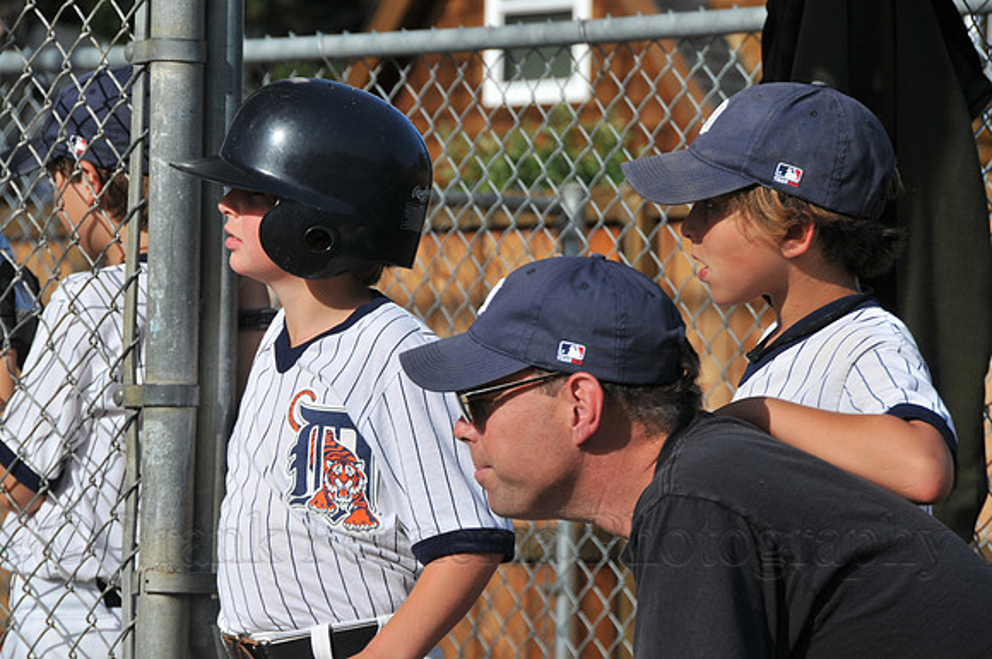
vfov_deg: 6.8
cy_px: 330
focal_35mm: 202
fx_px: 5572
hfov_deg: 10.2
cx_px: 496
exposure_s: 1/250
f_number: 8
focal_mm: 135
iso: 200
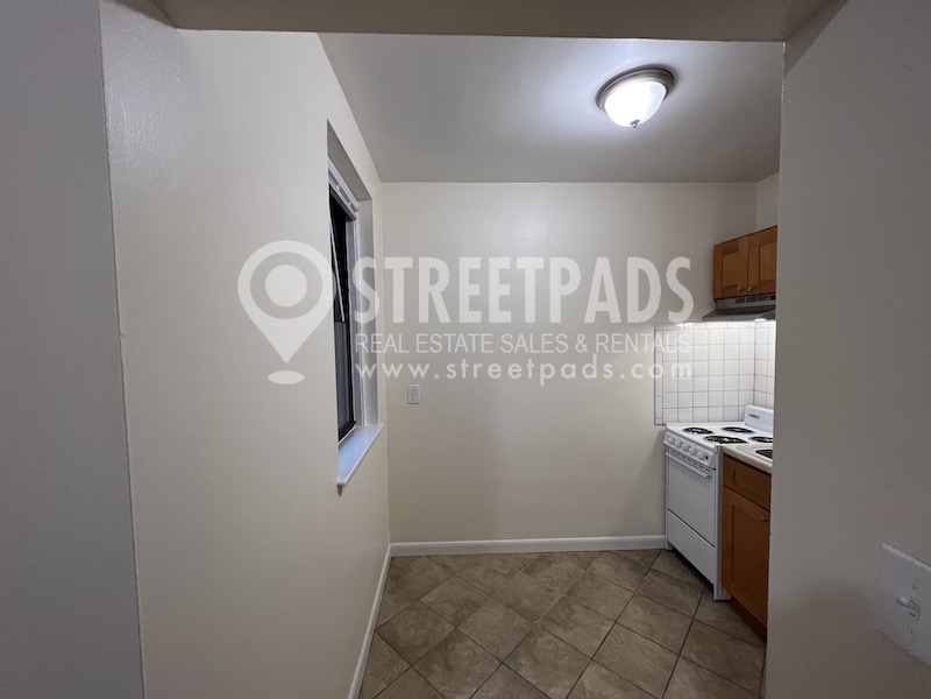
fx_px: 350
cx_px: 466
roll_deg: +0.6
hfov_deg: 106.2
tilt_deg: -4.0
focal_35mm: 13
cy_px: 350
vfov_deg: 89.9
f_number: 1.8
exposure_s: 1/60
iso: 200
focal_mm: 1.57
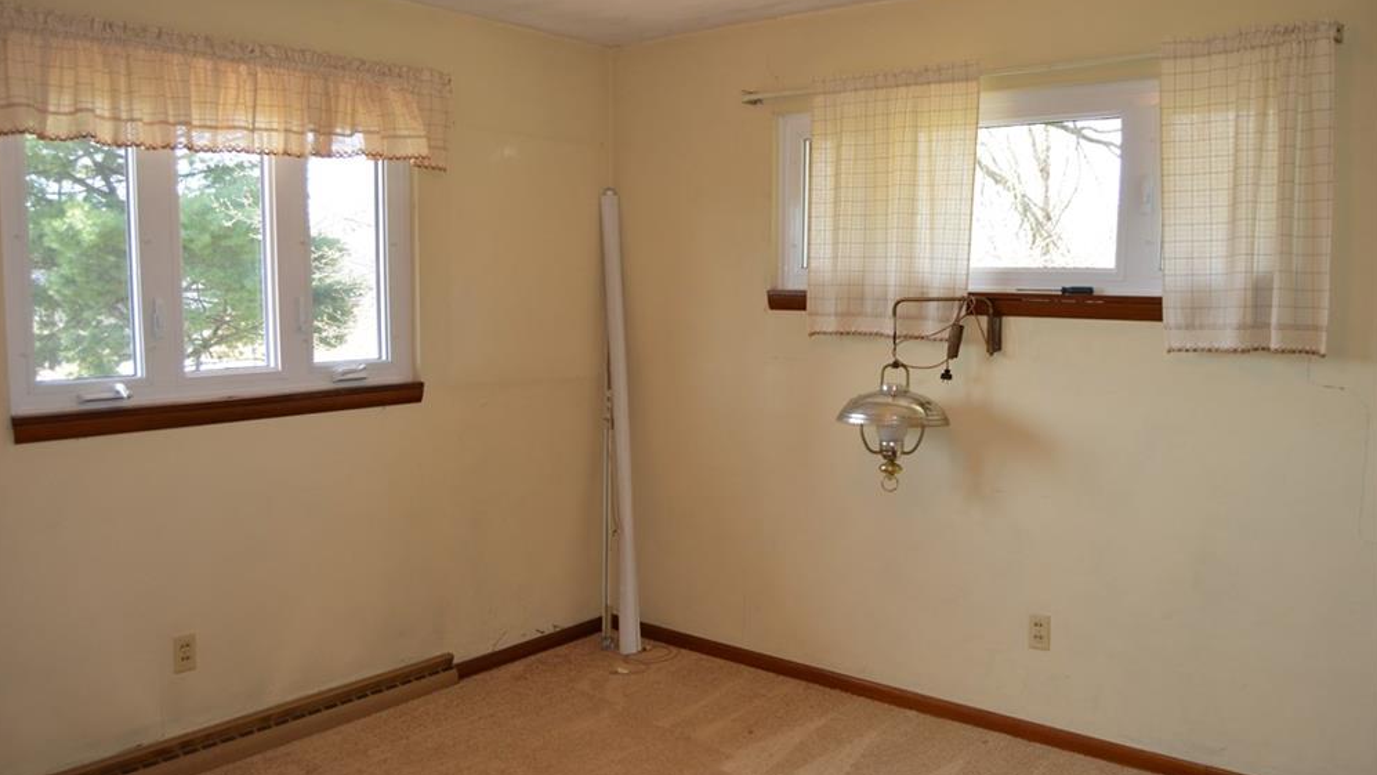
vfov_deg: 40.2
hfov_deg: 66.1
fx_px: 1059
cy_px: 413
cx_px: 675
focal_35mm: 29
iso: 400
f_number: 4
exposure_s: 1/100
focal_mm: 18
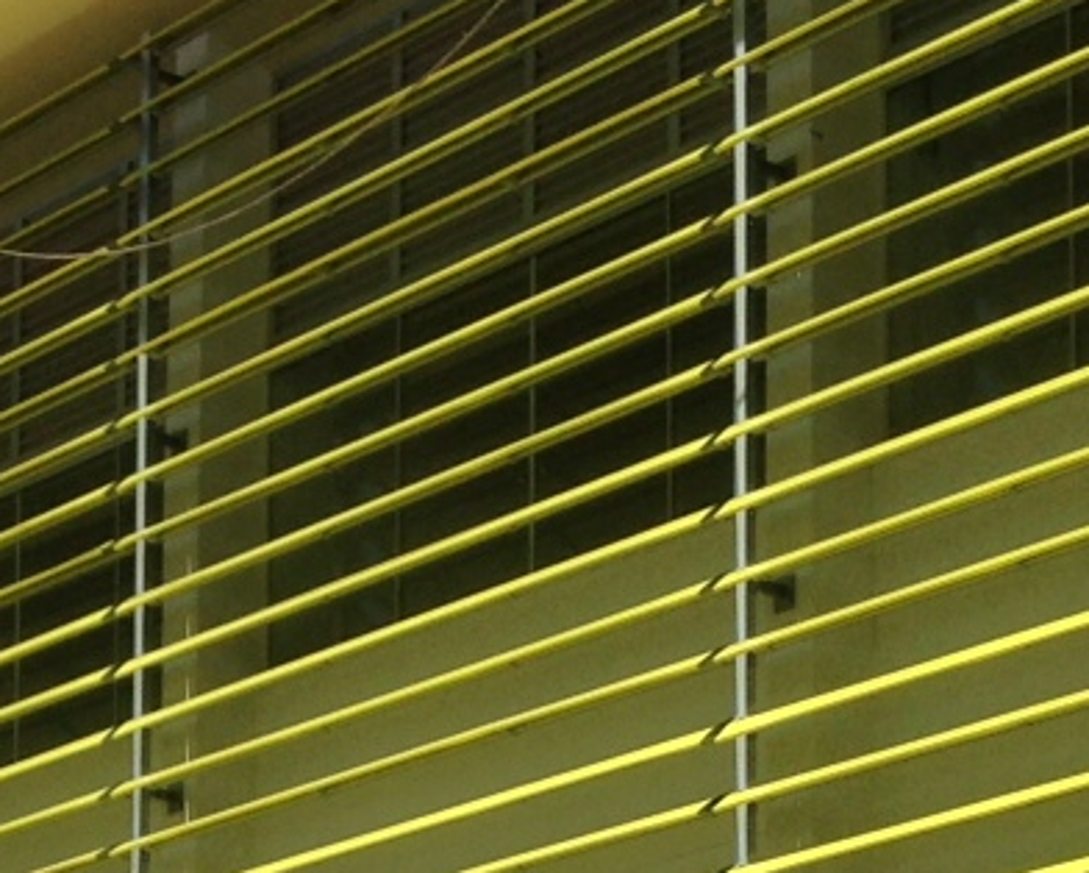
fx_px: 4321
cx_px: 0
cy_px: 1307
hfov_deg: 14.1
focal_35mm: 134
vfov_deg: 11.1
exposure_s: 1/2857
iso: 50
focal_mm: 4.12
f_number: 2.4
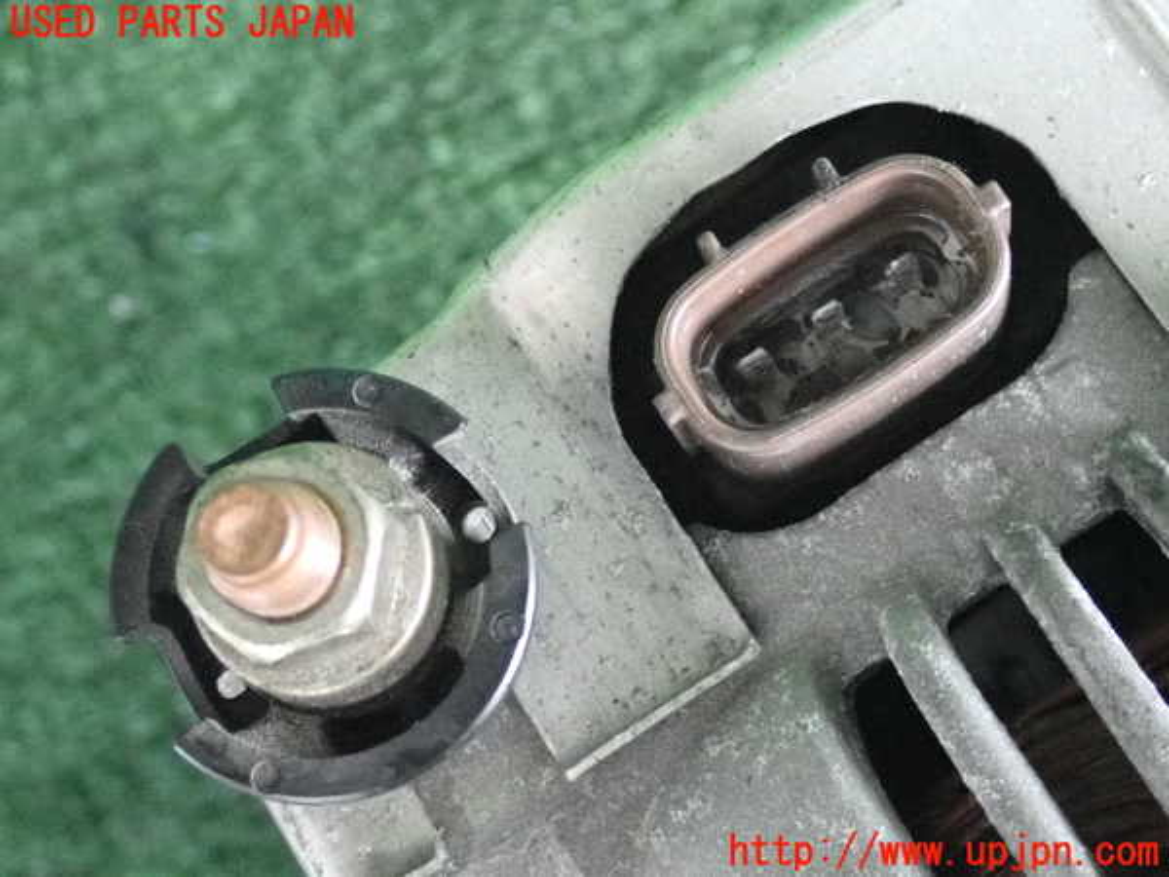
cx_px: 584
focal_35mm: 77
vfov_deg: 19.1
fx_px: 2600
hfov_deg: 25.3
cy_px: 438
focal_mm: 13.65
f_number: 4.1
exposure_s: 1/125
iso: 5000
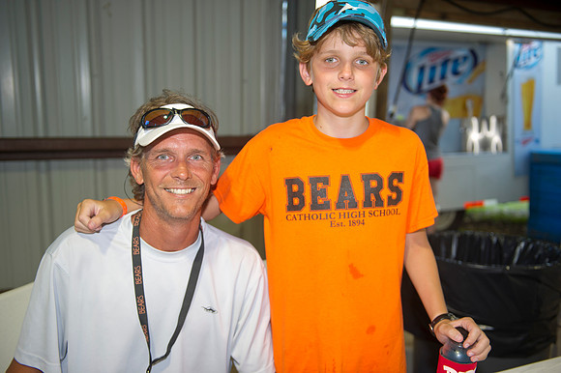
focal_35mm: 35
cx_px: 280
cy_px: 186
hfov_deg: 54.5
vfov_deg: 37.8
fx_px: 545
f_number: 2.8
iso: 125
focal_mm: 35
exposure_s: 1/100
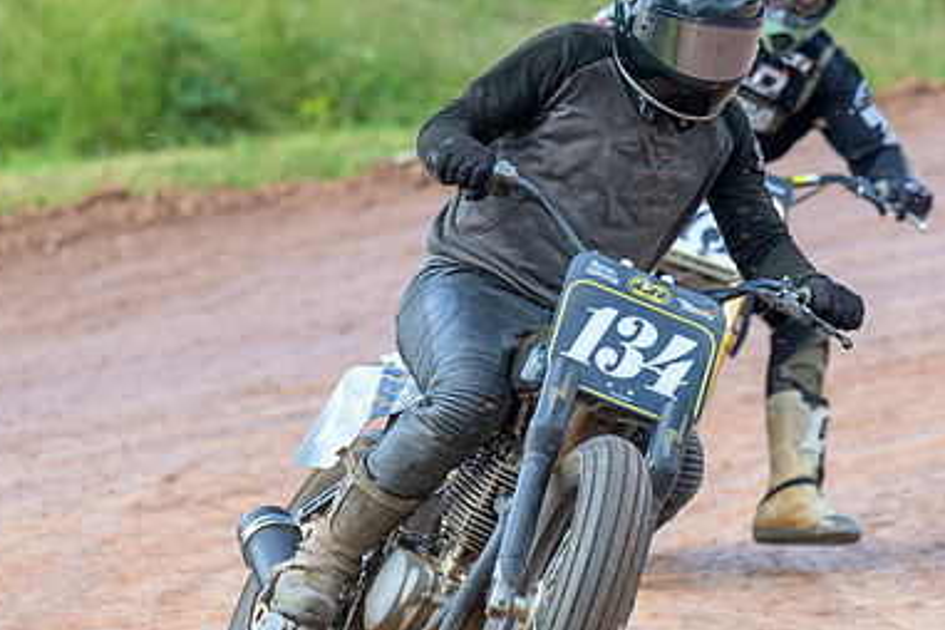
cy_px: 365
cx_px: 768
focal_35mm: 490
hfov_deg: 4.2
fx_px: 12861
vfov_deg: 2.8
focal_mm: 165
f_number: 4
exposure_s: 1/400
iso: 180
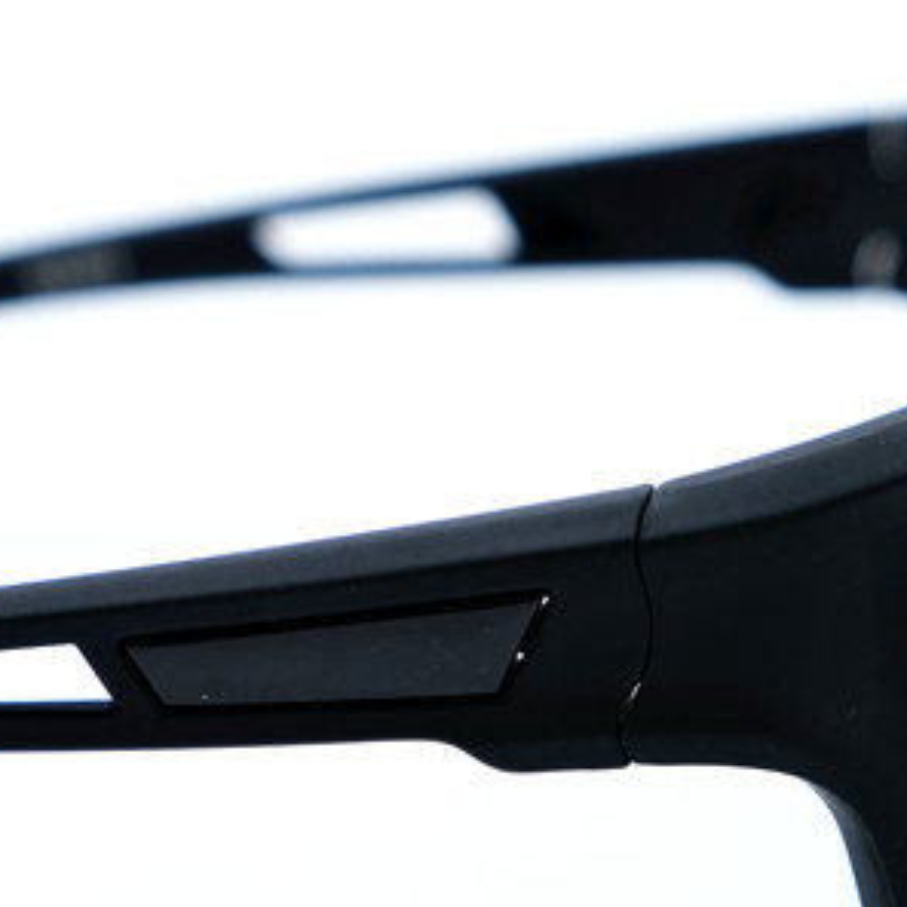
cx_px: 113
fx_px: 5869
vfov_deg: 8.8
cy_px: 484
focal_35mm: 198
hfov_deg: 8.8
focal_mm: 46.3
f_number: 5.6
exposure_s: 1/240
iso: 320
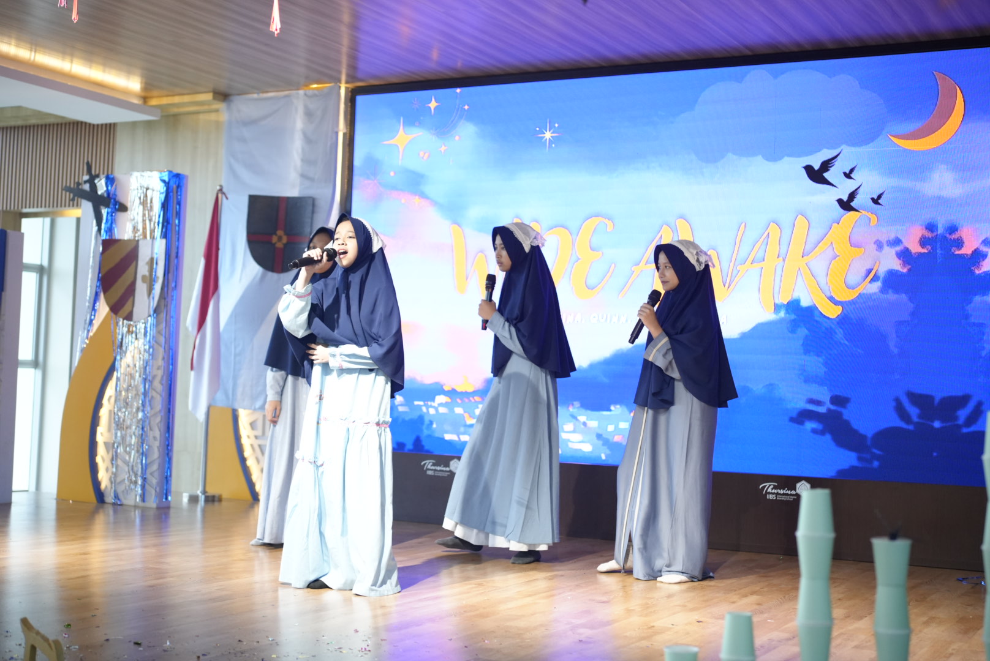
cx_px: 495
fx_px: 1376
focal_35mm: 50
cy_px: 330
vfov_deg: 27.0
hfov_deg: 39.6
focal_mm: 50
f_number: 2.5
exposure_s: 1/400
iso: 3200
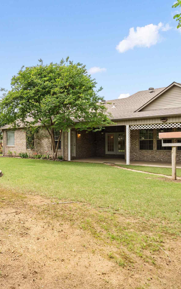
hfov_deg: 48.2
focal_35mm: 23
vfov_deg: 77.2
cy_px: 146
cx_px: 23
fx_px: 182
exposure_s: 1/2000
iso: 100
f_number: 5
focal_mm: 14
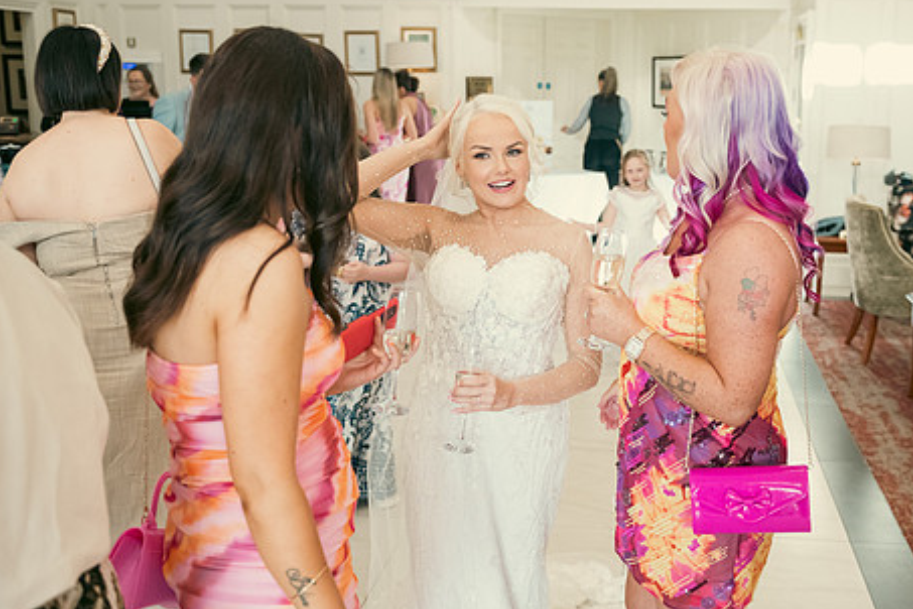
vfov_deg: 32.6
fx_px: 1040
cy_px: 281
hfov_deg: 47.0
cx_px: 564
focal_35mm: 41
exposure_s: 1/160
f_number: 3.5
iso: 800
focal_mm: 32
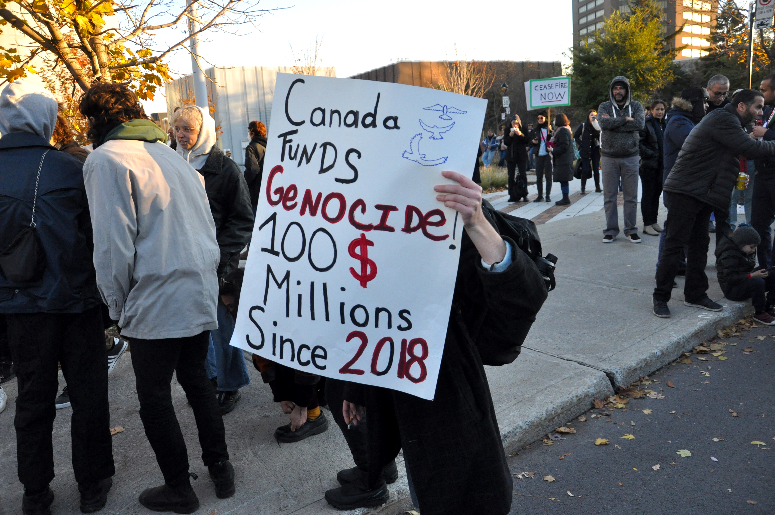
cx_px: 388
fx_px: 581
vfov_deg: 47.8
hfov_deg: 67.4
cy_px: 258
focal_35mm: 27
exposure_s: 1/1000
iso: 1000
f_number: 4
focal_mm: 18
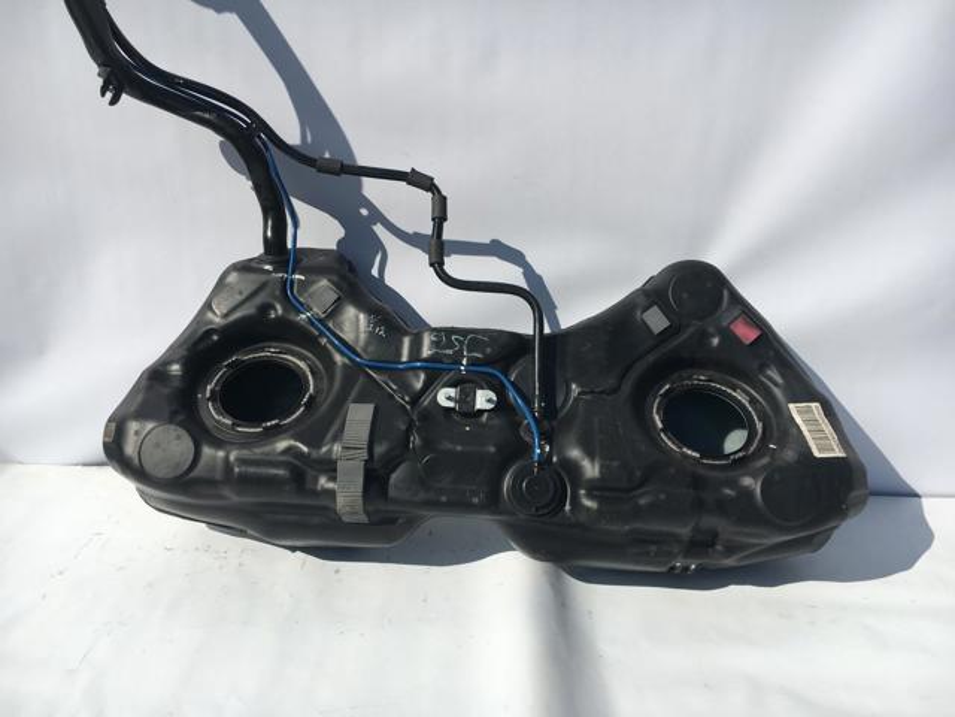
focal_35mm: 29
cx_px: 478
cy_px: 358
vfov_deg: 48.2
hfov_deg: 61.7
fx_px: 800
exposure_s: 1/4049
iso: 25
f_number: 2.2
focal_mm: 4.15
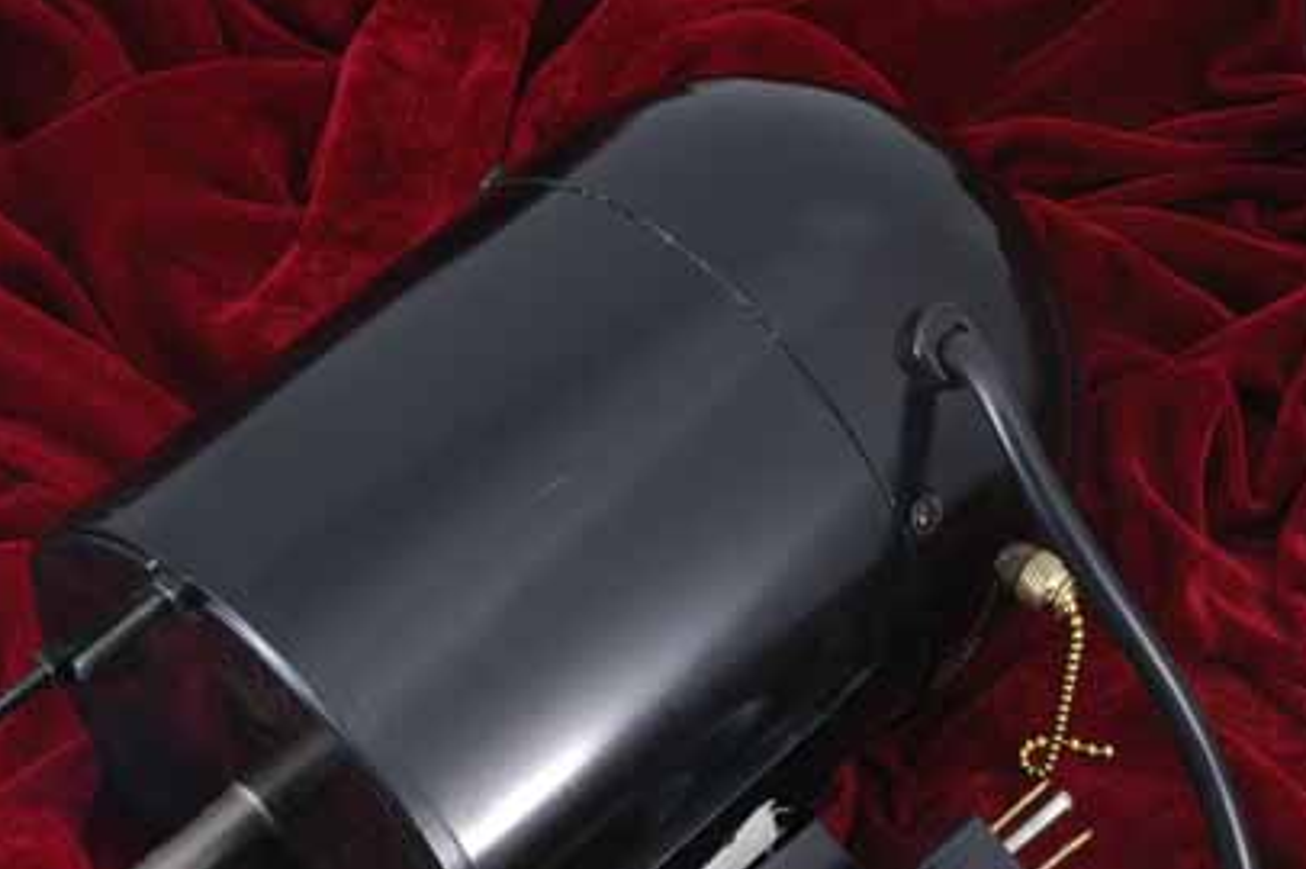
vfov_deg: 10.3
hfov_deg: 15.4
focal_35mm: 133
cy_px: 584
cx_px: 492
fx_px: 4821
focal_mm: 60
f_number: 16
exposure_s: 1/10
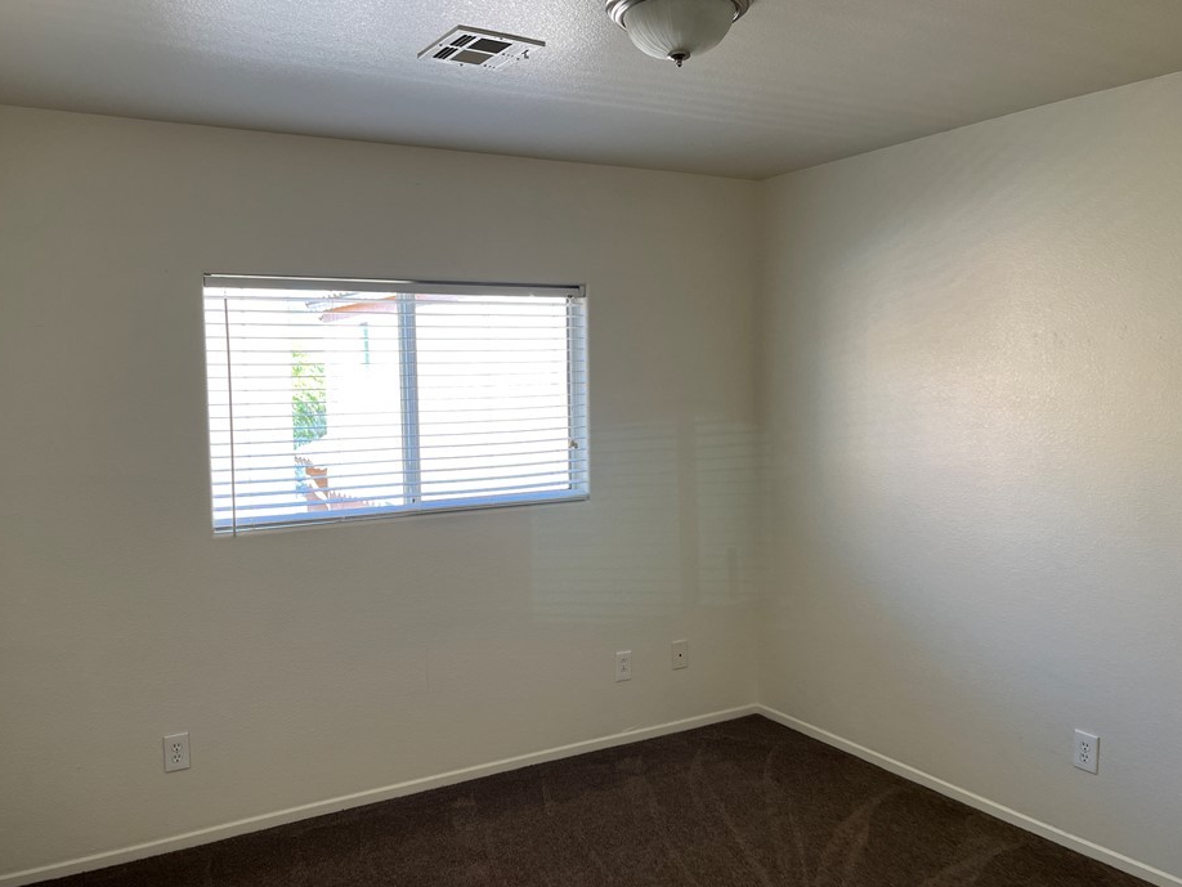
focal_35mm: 29
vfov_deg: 48.2
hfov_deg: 61.5
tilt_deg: -4.9
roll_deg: +1.7
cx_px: 539
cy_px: 454
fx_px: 990
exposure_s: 1/120
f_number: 1.6
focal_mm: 5.1
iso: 80
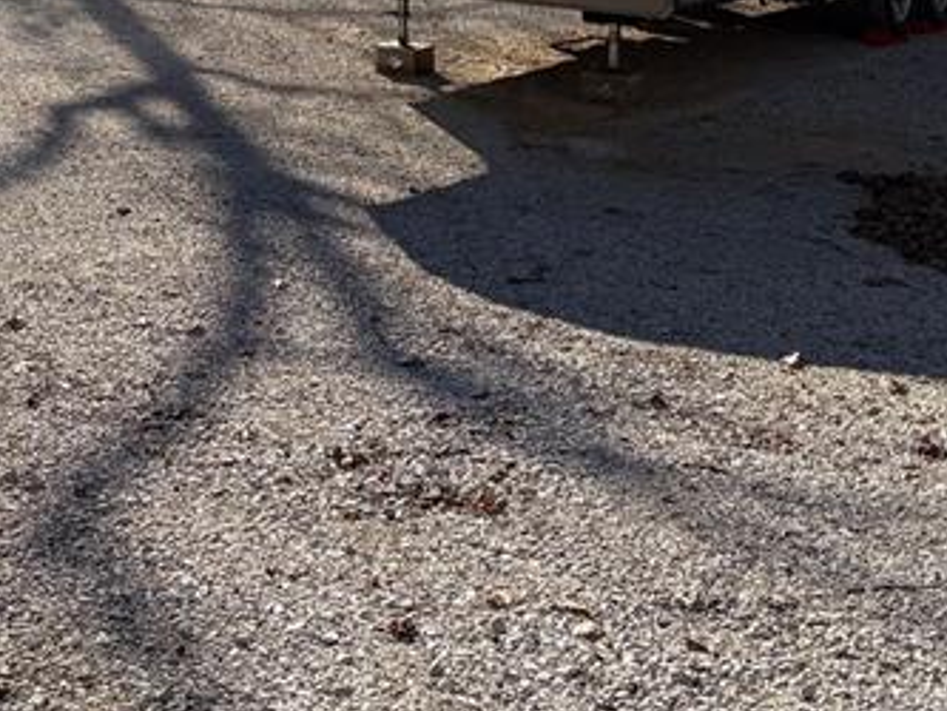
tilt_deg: -1.7
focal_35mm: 80
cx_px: -6
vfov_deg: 17.1
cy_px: -262
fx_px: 2189
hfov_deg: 23.4
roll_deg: +0.0
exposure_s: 1/4065
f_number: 1.6
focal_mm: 5.96
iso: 50
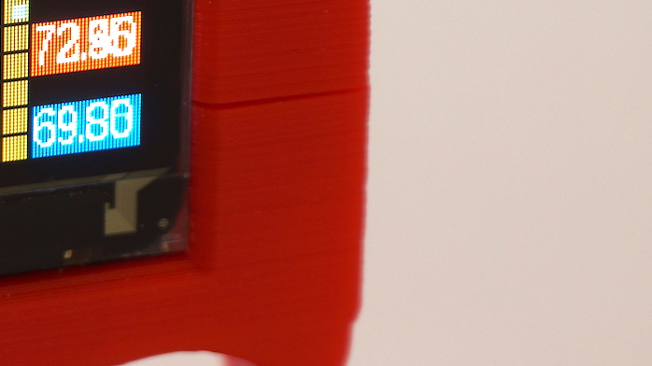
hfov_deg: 10.2
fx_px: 3577
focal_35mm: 207
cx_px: -202
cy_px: 228
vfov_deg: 5.9
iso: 100
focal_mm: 46
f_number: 5.6
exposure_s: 1/2
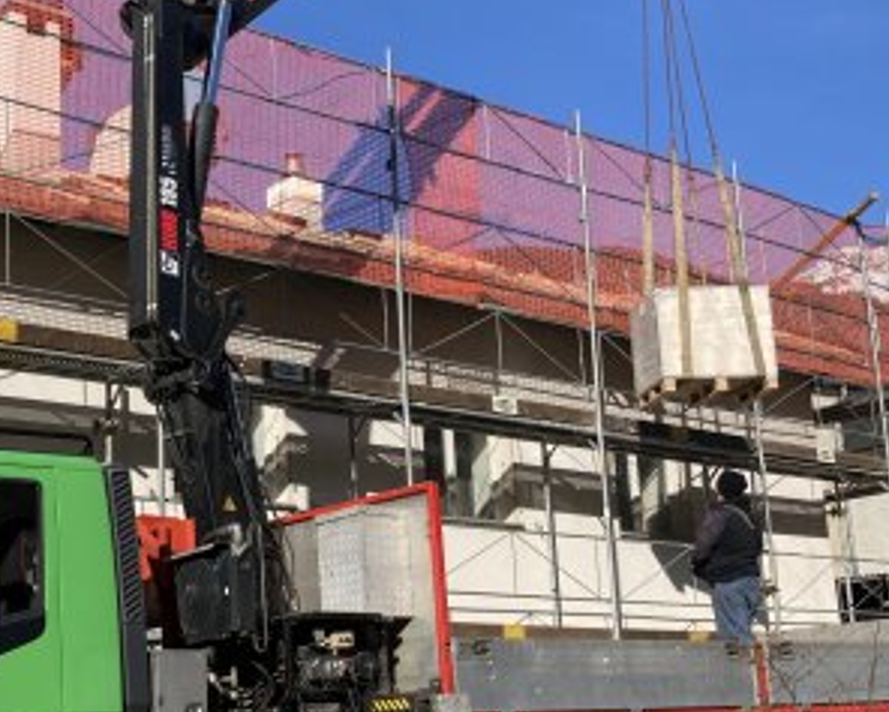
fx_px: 1553
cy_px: 394
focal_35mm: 59
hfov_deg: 31.7
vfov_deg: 25.8
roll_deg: +1.2
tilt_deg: +12.9
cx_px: 291
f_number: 1.8
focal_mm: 3.99
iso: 20
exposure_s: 1/2024
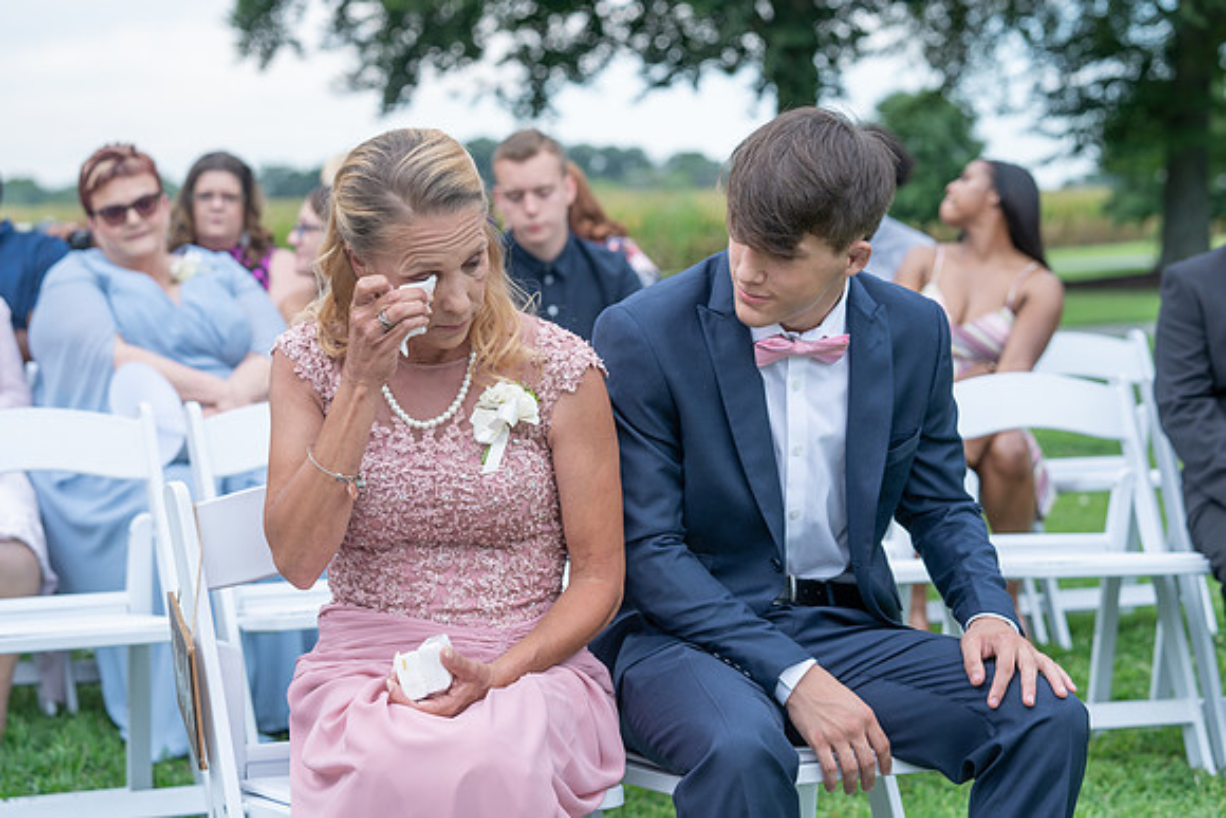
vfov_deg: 18.7
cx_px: 588
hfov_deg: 27.8
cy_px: 426
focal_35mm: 73
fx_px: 2481
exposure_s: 1/250
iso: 100
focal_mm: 70
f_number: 4
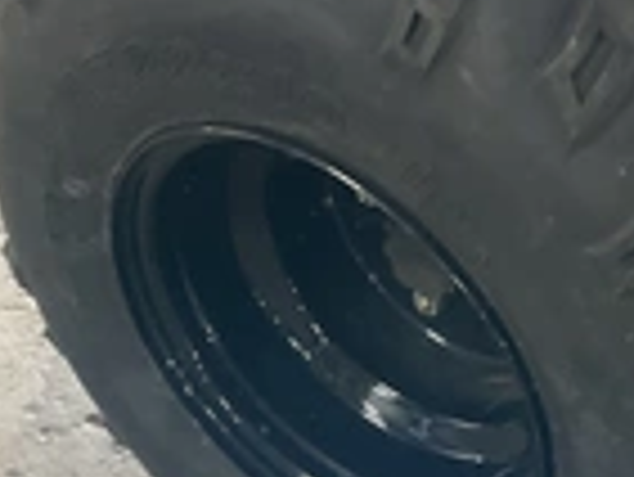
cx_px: 526
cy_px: 207
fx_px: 1503
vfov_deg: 18.0
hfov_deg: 23.4
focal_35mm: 82
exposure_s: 1/30
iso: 250
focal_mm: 3
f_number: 1.8
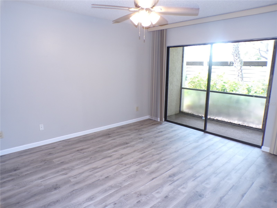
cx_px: 138
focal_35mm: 24
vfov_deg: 56.8
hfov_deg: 71.6
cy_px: 104
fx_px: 192
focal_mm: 4.3
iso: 200
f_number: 3
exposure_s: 1/34
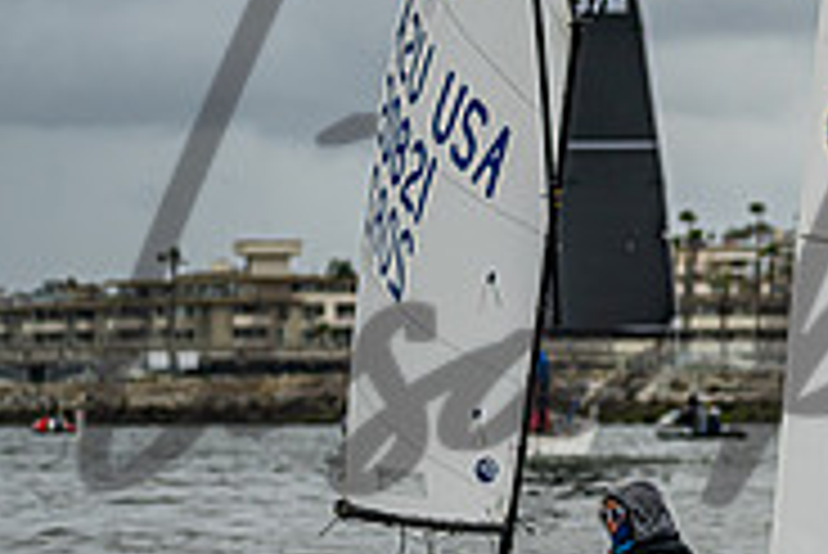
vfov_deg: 4.2
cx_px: 1084
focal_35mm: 325
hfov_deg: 6.3
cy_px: 300
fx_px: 7481
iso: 320
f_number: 4.5
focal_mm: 100
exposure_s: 1/3200
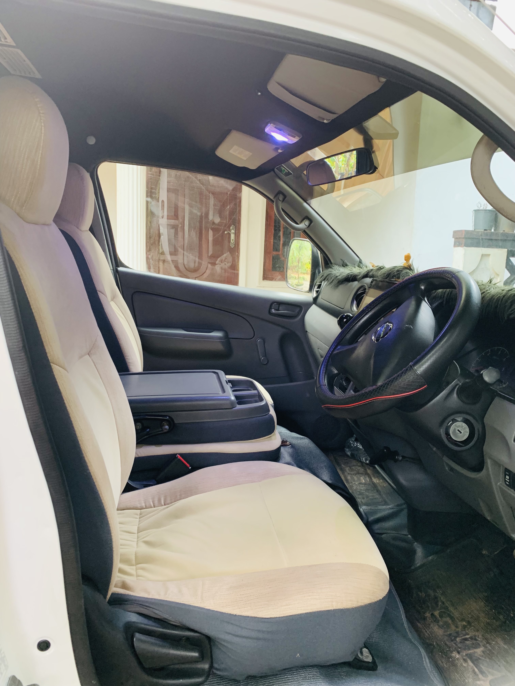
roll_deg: -2.3
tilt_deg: -7.7
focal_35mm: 26
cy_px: 343
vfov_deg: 67.3
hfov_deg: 53.1
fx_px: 516
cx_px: 258
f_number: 1.8
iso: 160
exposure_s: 1/60
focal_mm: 4.25
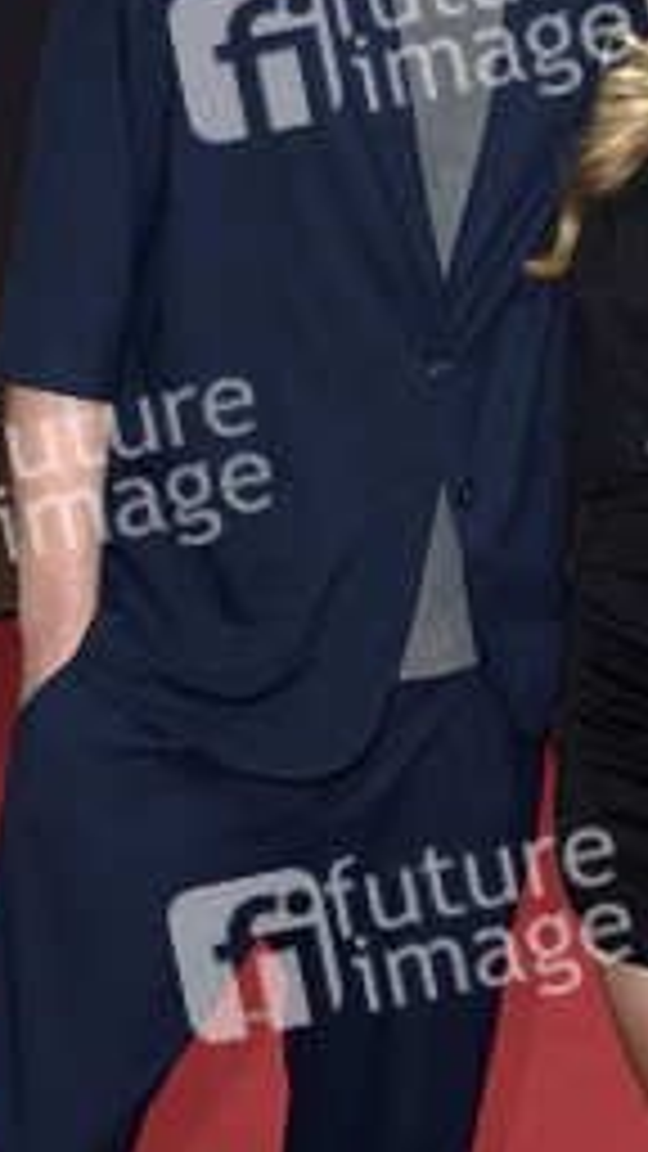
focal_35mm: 134
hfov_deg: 9.0
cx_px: 531
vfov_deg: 15.9
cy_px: 261
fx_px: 4093
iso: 800
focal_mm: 82
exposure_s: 1/250
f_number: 6.3
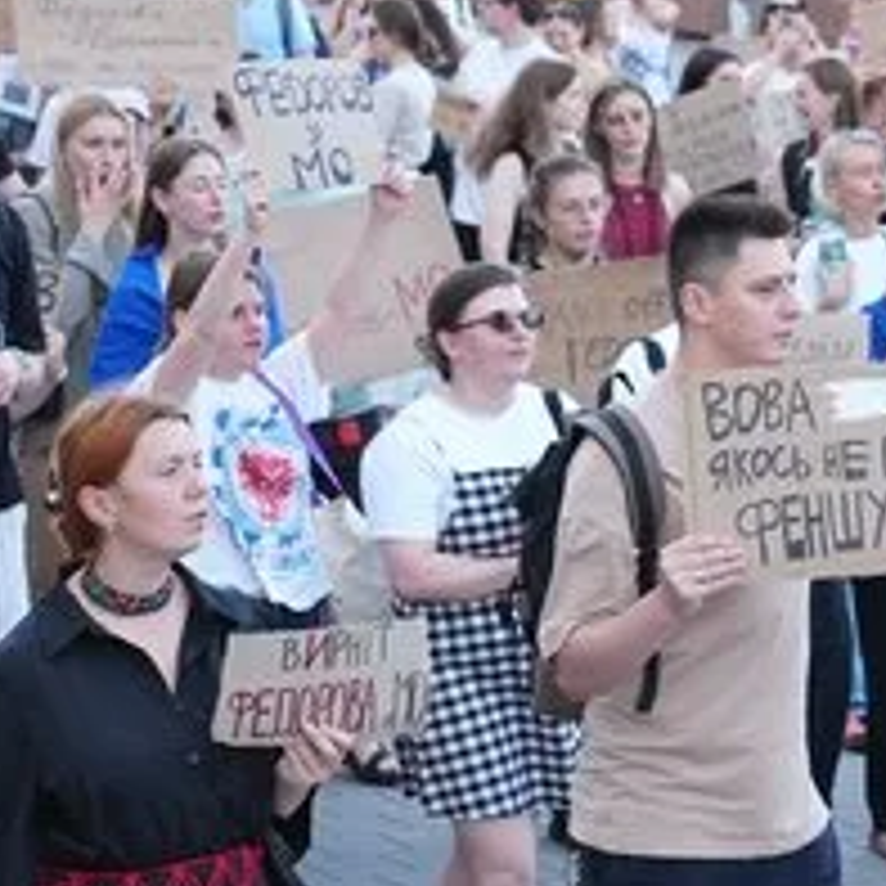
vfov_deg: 10.8
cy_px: 515
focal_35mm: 162
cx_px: 810
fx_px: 4691
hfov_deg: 10.7
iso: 1000
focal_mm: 52
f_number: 4.5
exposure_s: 1/250
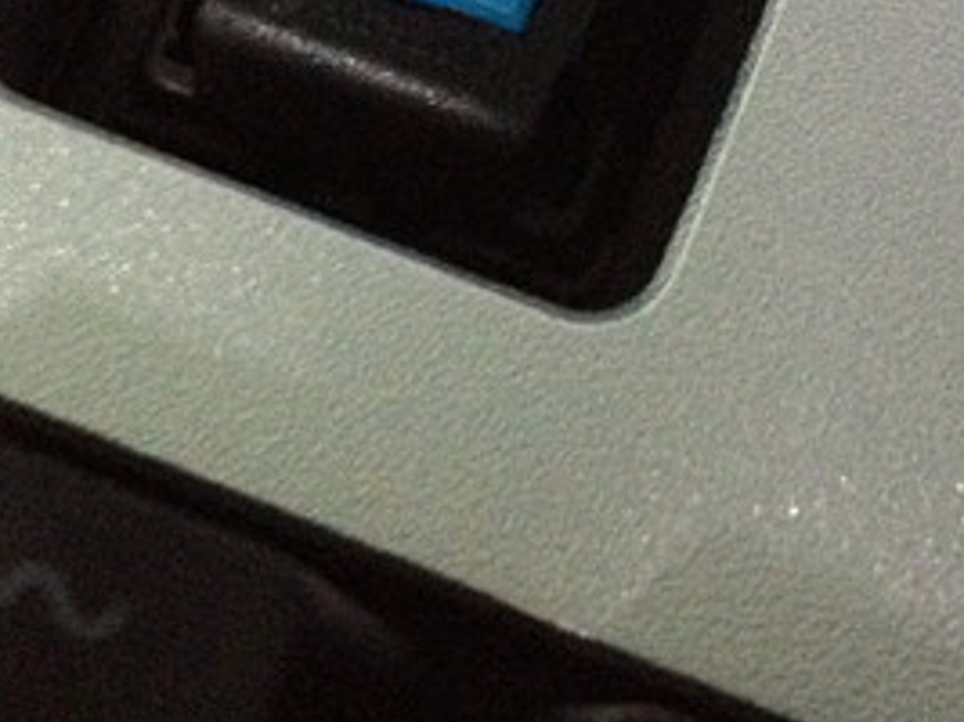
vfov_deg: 13.8
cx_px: 534
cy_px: -83
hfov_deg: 18.7
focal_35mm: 105
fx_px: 2923
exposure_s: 1/17
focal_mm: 4.28
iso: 800
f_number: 2.4
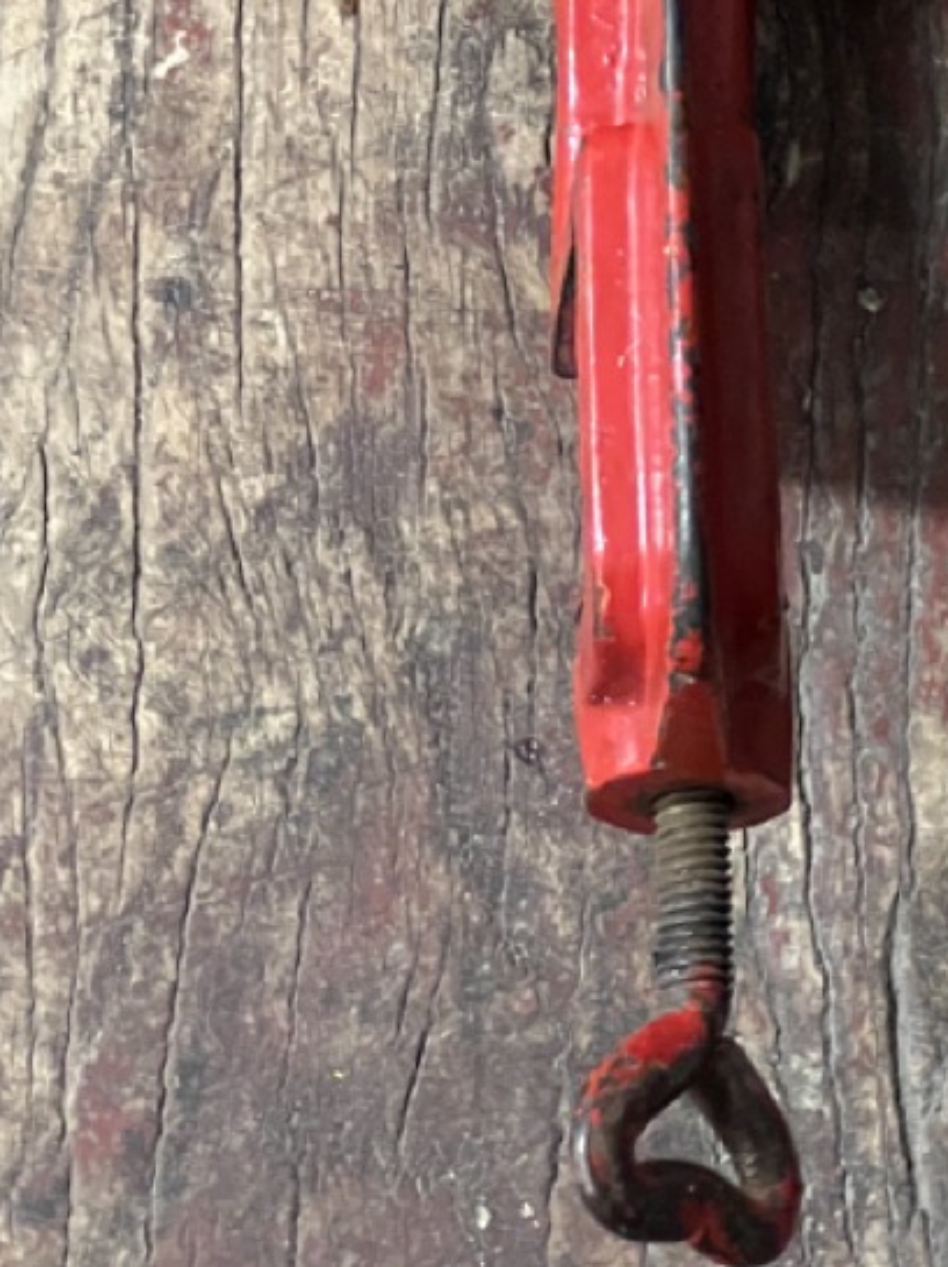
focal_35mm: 181
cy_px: -137
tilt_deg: -64.8
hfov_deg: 8.2
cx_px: 702
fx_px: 6617
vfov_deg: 10.8
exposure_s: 1/25
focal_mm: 9
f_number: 2.8
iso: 1000
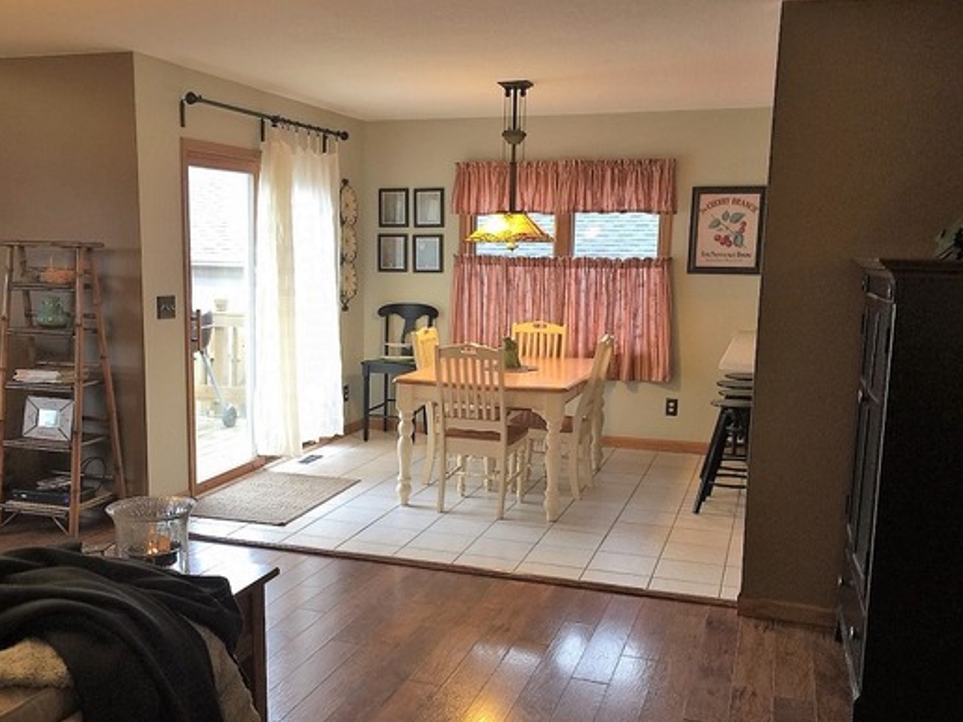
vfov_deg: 39.5
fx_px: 1002
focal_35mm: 36
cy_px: 425
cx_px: 412
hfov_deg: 51.2
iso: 32
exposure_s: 1/15
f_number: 2.2
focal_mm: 4.15
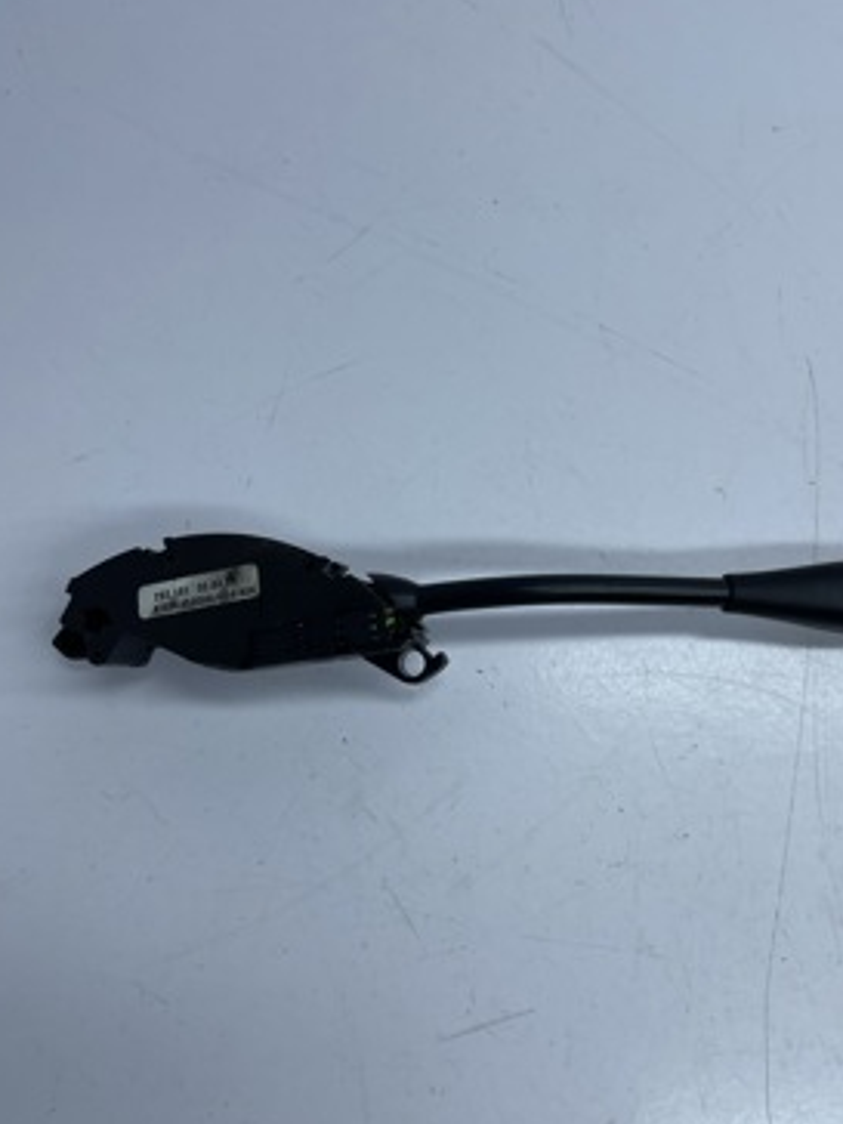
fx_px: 1072
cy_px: 618
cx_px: 513
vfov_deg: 55.3
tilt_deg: -81.5
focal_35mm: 33
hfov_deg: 42.7
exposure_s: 1/713
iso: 32
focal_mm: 5.1
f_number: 1.6
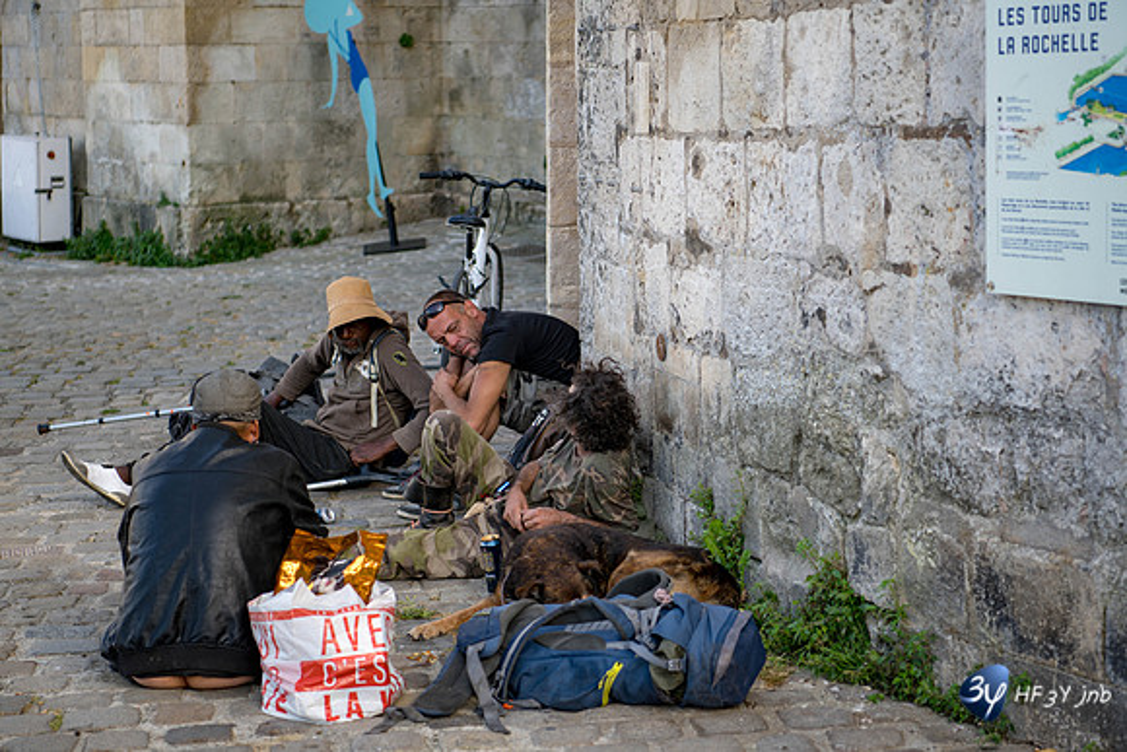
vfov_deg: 19.5
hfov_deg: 28.8
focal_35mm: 70
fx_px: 2192
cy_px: 376
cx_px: 564
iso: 64
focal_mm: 70
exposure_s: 1/160
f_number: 3.2
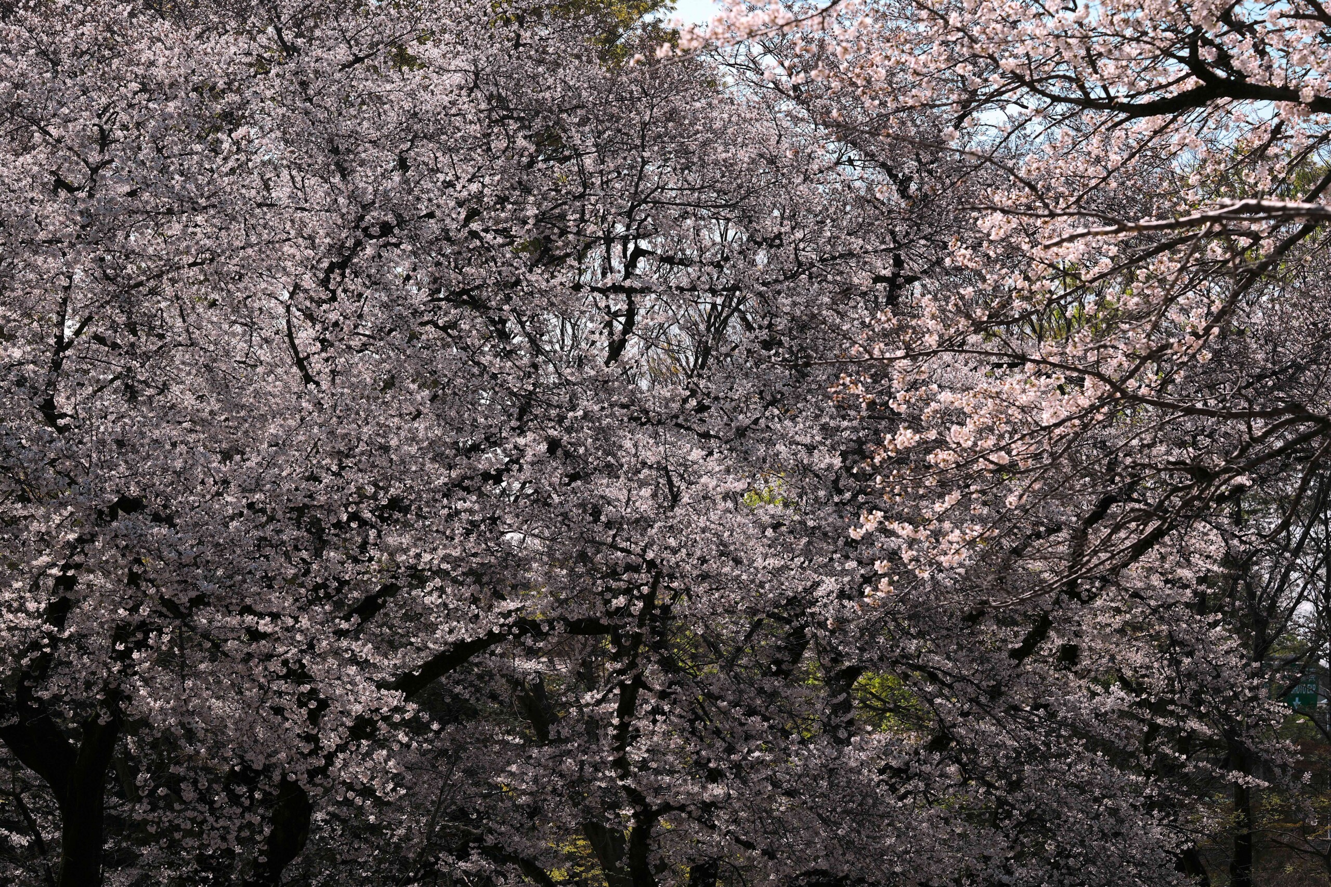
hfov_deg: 18.6
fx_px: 4067
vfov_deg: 12.5
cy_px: 444
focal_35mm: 110
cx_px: 666
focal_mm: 110
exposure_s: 1/1600
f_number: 5.6
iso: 100
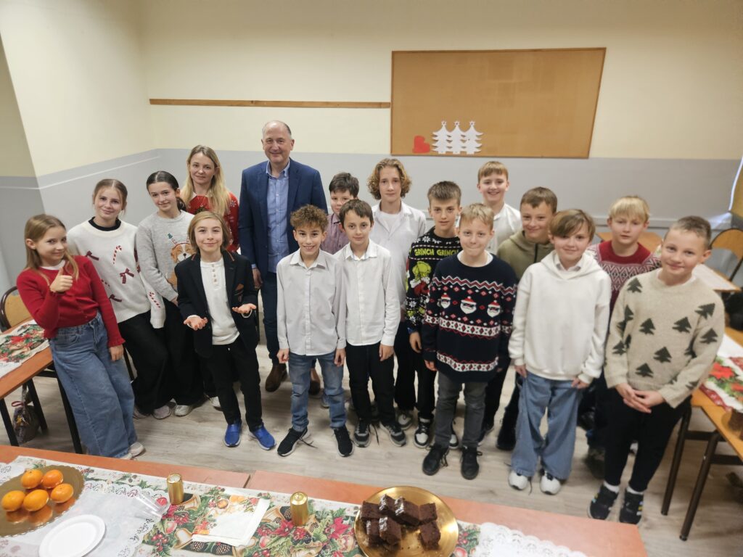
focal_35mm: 23
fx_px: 494
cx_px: 372
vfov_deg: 58.9
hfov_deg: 73.9
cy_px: 278
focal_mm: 5.4
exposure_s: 1/100
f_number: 1.8
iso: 400
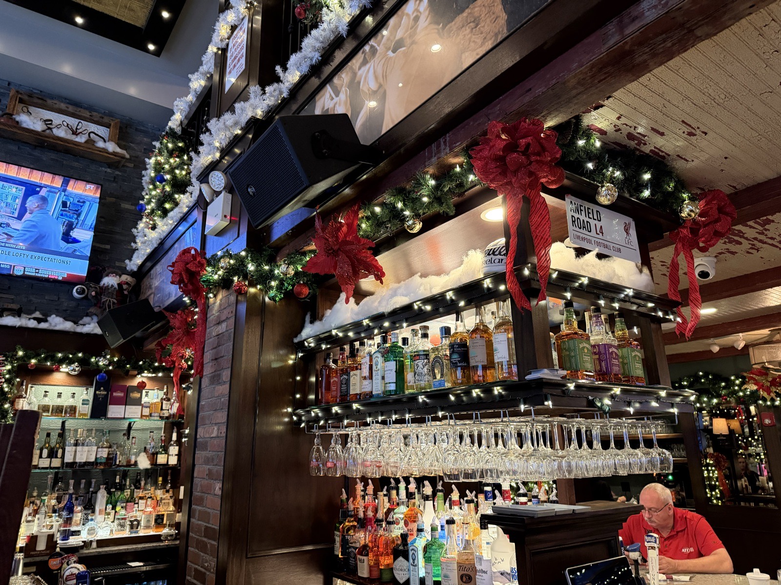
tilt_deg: +15.4
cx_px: 390
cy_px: 292
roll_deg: +0.8
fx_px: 541
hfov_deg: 71.6
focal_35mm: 24
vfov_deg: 56.8
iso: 640
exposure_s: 1/40
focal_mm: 6.76
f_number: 1.78
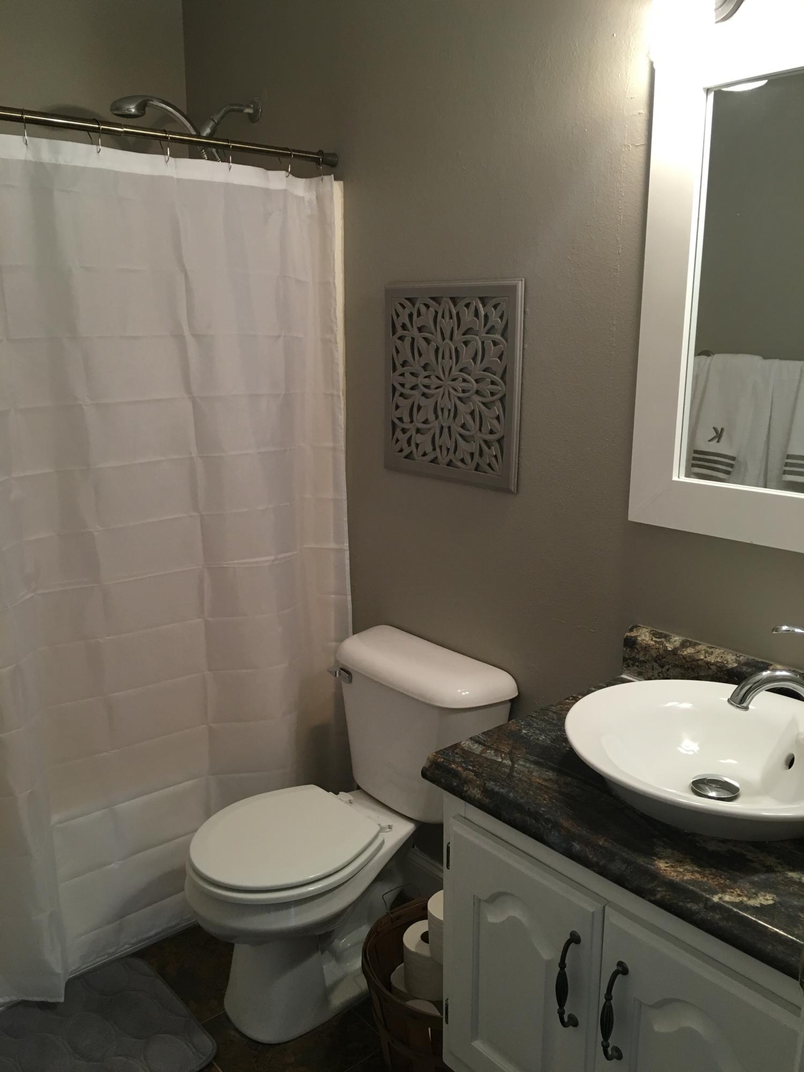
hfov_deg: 48.2
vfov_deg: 61.7
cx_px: 402
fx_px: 898
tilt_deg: -14.0
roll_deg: +0.2
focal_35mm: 29
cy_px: 536
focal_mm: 4.15
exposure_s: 1/30
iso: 80
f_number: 2.2
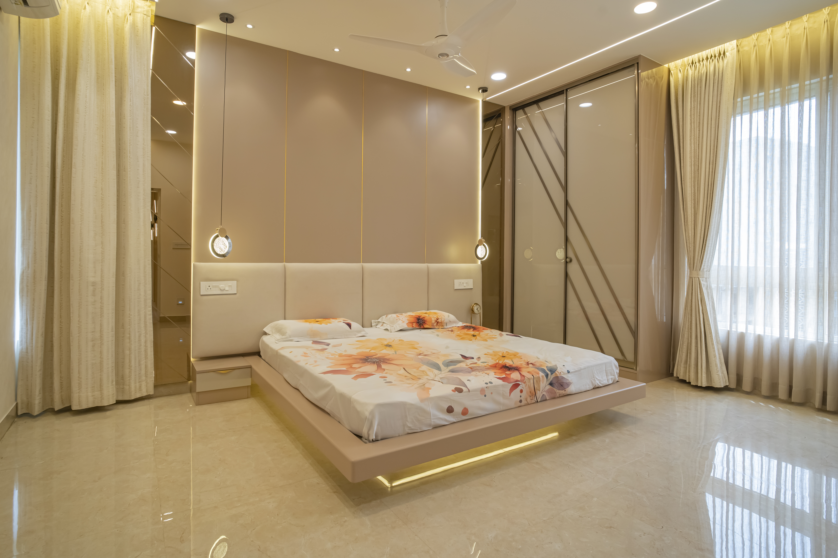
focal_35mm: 18
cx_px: 419
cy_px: 279
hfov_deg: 90.0
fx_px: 419
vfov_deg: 67.4
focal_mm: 18
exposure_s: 1/125
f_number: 6.3
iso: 1000
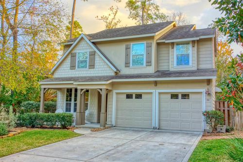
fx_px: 229
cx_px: 122
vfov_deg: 38.9
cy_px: 81
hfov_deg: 55.8
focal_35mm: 34
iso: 125
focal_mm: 12.8
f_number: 2.8
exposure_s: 1/100
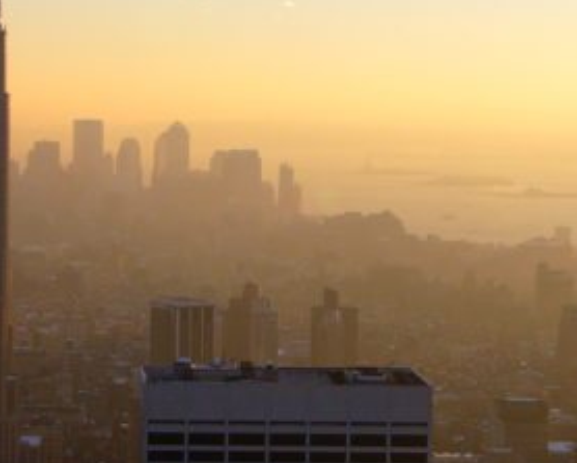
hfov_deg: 13.7
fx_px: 2393
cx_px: 174
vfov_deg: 11.0
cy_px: 205
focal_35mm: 140
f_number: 4
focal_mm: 9.6
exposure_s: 1/400
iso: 50
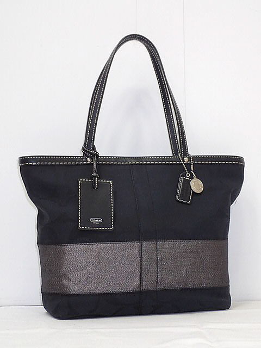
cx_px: 130
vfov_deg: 29.8
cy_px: 174
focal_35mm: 65
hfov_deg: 22.6
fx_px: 653
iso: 320
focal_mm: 11.78
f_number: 3.8
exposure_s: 1/60
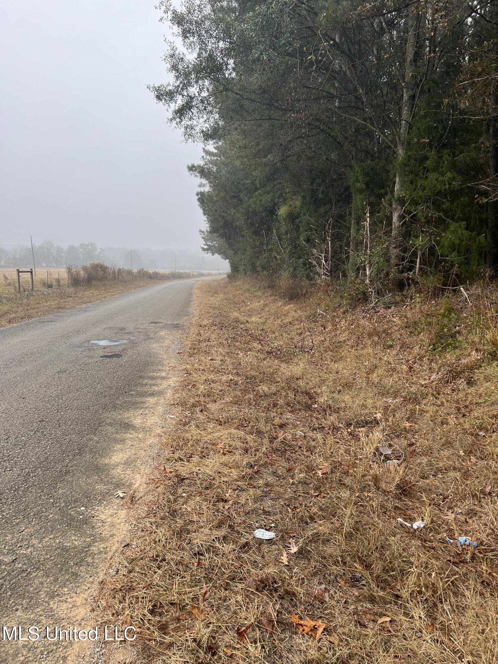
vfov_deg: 67.3
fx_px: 499
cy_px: 332
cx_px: 249
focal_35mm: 26
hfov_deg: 53.1
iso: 50
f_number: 1.5
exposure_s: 1/327
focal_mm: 5.7
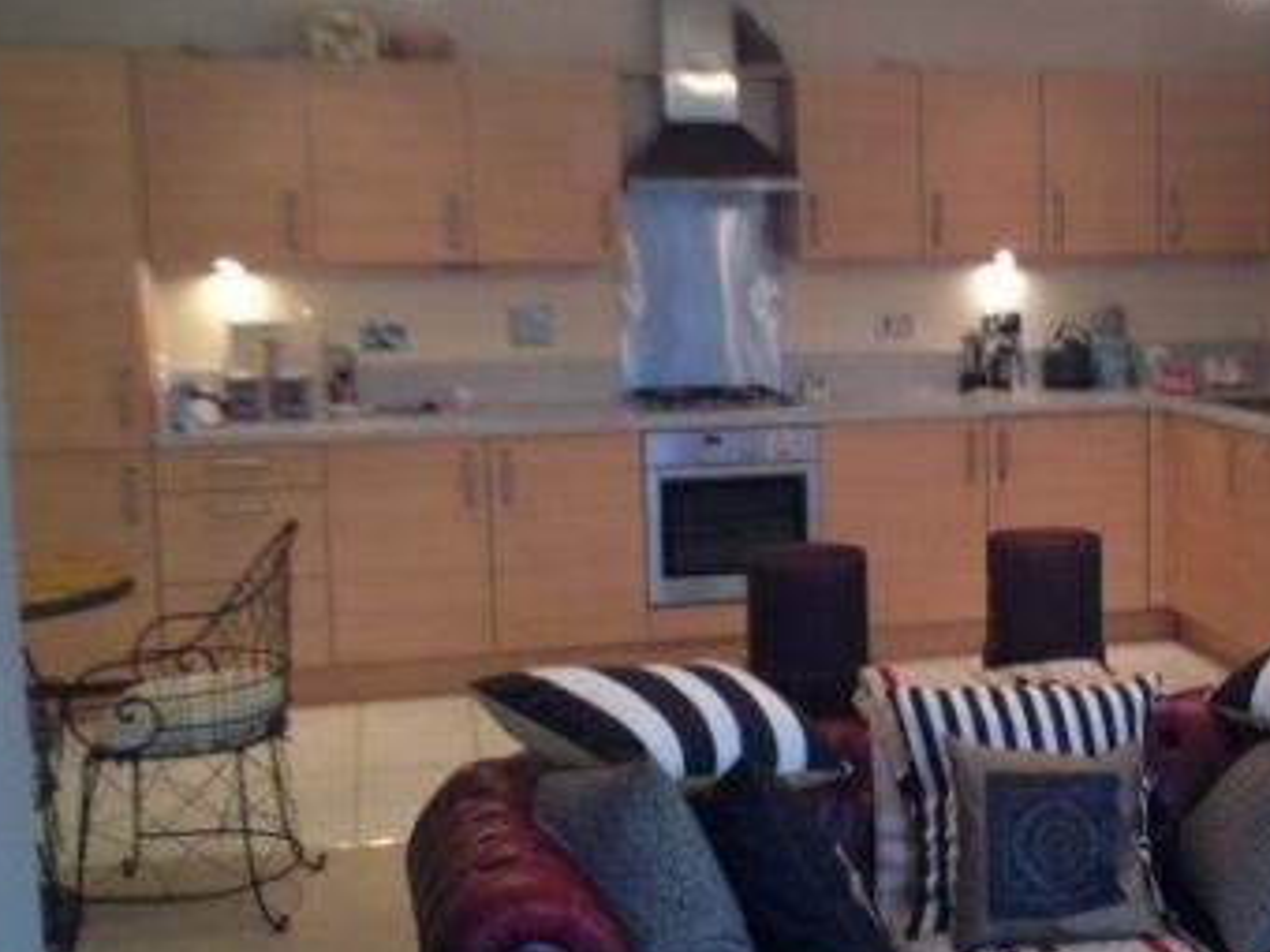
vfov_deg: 24.4
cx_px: 969
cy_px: 442
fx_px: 2201
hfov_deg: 31.5
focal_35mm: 60
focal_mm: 4.28
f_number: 2.4
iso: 80
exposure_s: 1/20
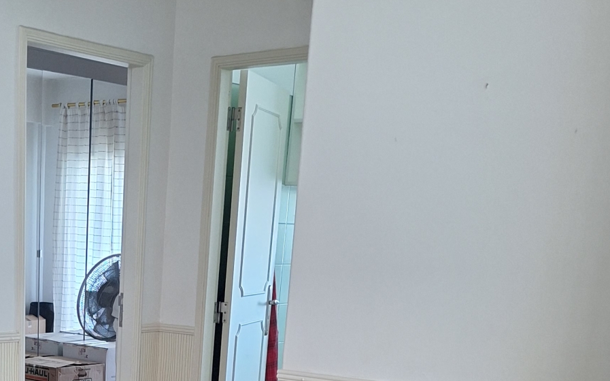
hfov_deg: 33.7
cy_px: 540
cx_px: 93
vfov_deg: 19.9
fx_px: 964
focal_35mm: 58
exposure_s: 1/33
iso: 250
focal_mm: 5.54
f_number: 1.8
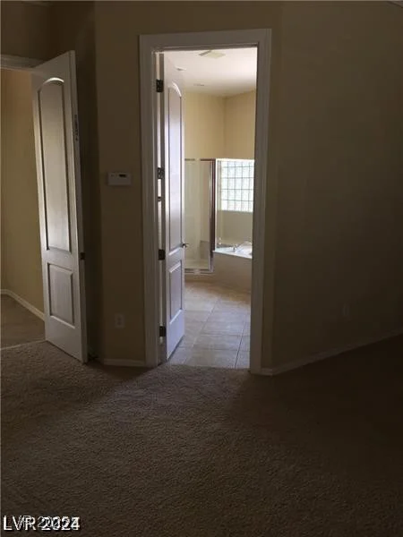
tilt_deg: -10.3
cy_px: 268
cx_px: 202
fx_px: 450
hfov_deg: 48.2
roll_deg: +0.3
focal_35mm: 29
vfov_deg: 61.7
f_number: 2.2
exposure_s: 1/30
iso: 32
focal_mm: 4.15
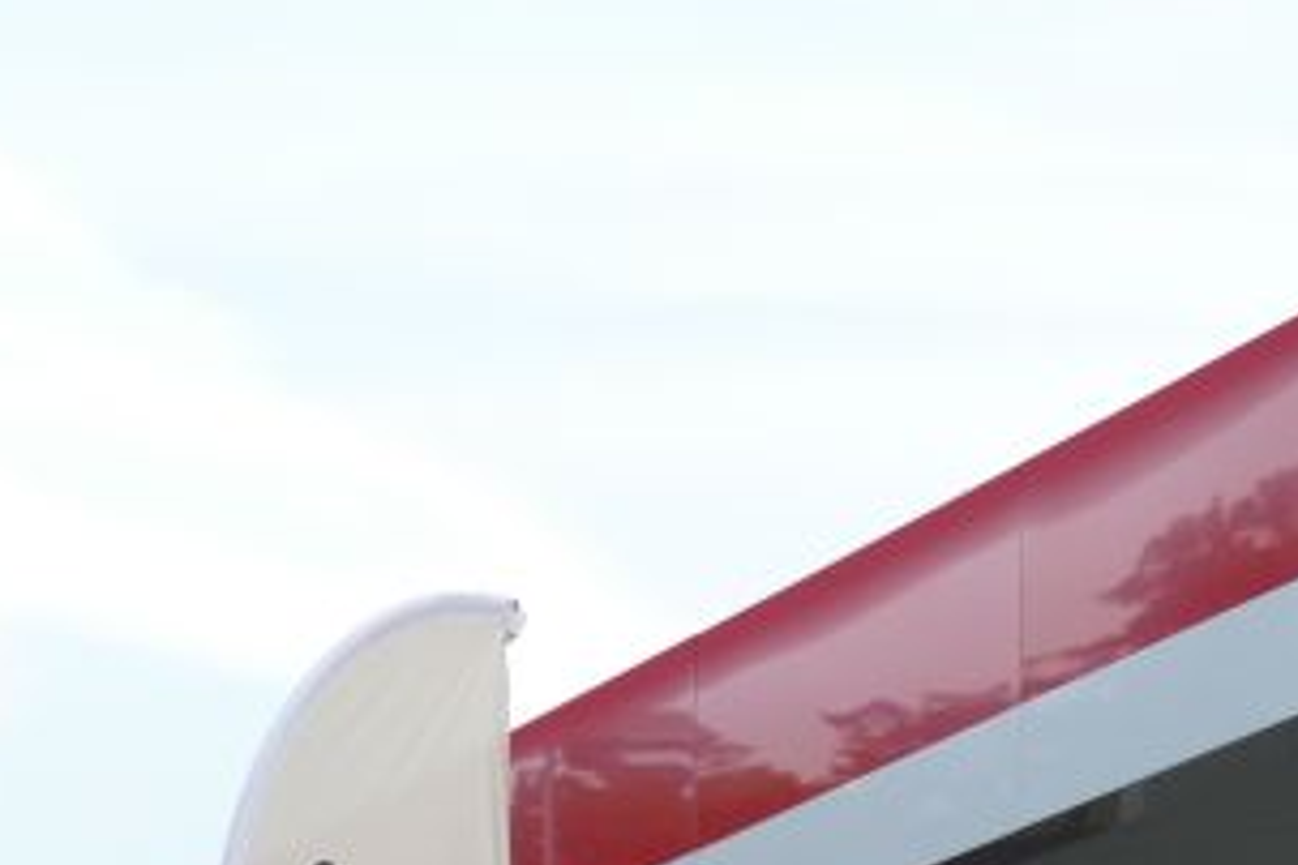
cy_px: 1524
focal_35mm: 265
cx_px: 733
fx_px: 9554
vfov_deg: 5.1
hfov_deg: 7.8
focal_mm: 24.33
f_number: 3.6
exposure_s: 1/125
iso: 125
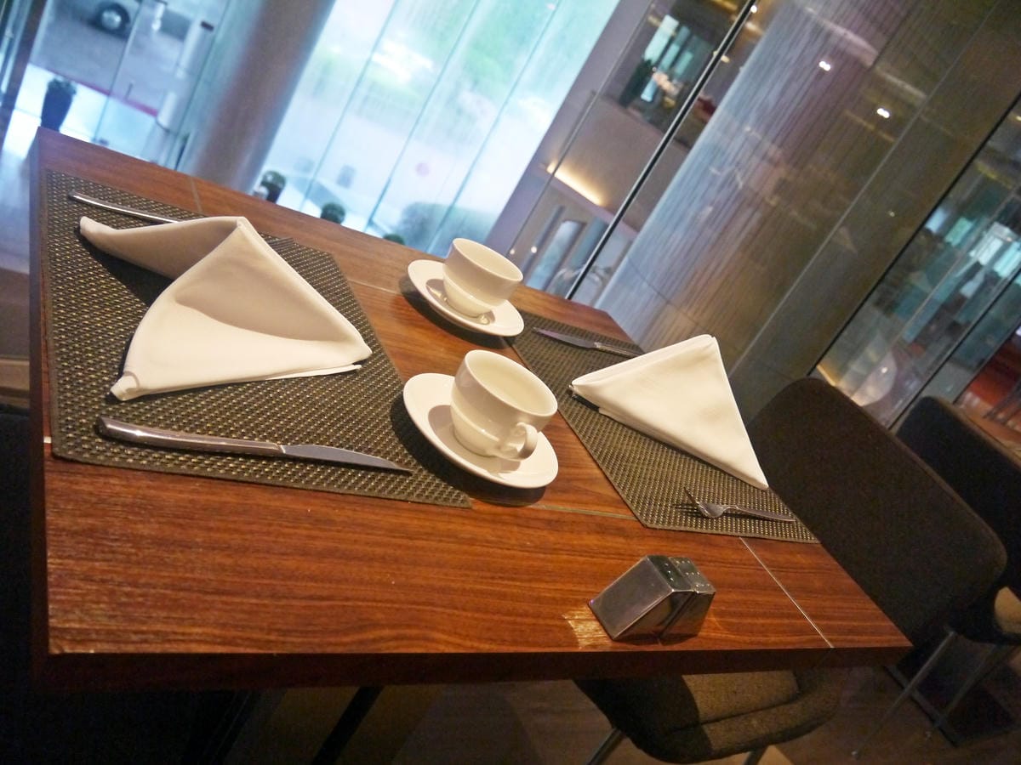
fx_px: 826
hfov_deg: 63.4
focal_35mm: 28
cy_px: 382
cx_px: 510
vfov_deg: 49.7
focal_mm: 14
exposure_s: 1/60
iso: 1250
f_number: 3.5
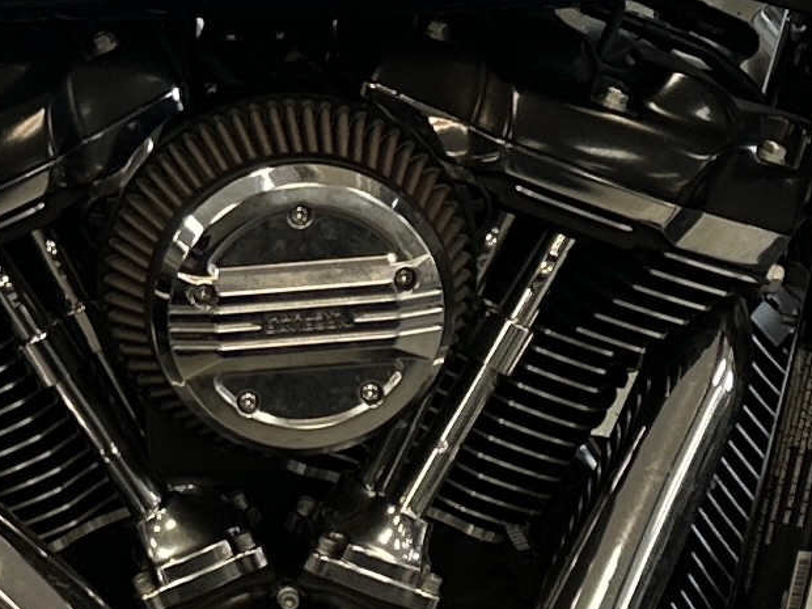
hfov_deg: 12.4
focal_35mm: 156
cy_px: 271
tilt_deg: -26.4
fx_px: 3659
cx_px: -90
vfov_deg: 9.5
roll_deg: +2.3
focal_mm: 6.86
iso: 64
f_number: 1.78
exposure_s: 1/120
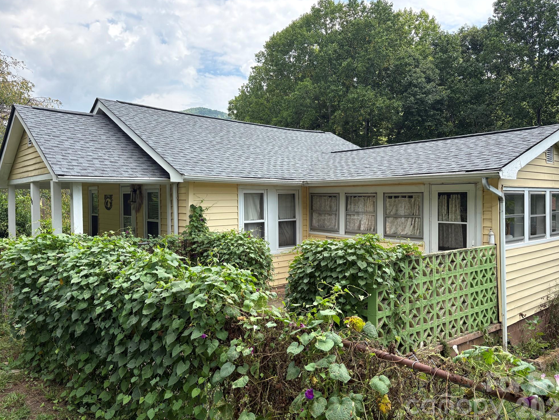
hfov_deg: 65.3
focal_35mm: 27
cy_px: 210
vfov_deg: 51.4
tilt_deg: -1.5
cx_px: 287
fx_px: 436
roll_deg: +1.0
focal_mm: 5.96
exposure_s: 1/1263
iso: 64
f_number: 1.6
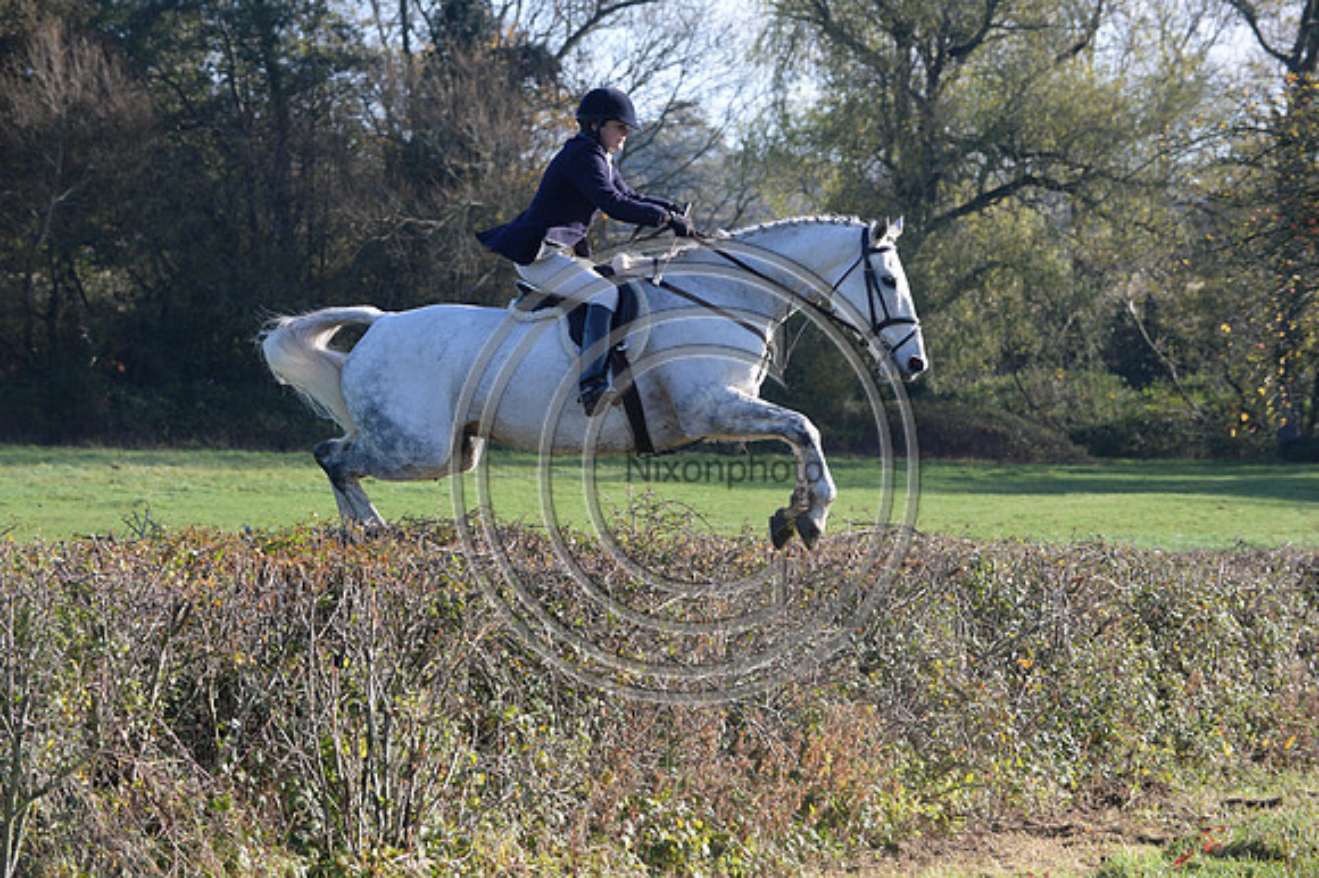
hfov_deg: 17.1
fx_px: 4394
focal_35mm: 120
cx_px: 660
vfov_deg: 11.4
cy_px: 439
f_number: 5.6
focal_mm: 120
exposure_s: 1/1250
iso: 1000
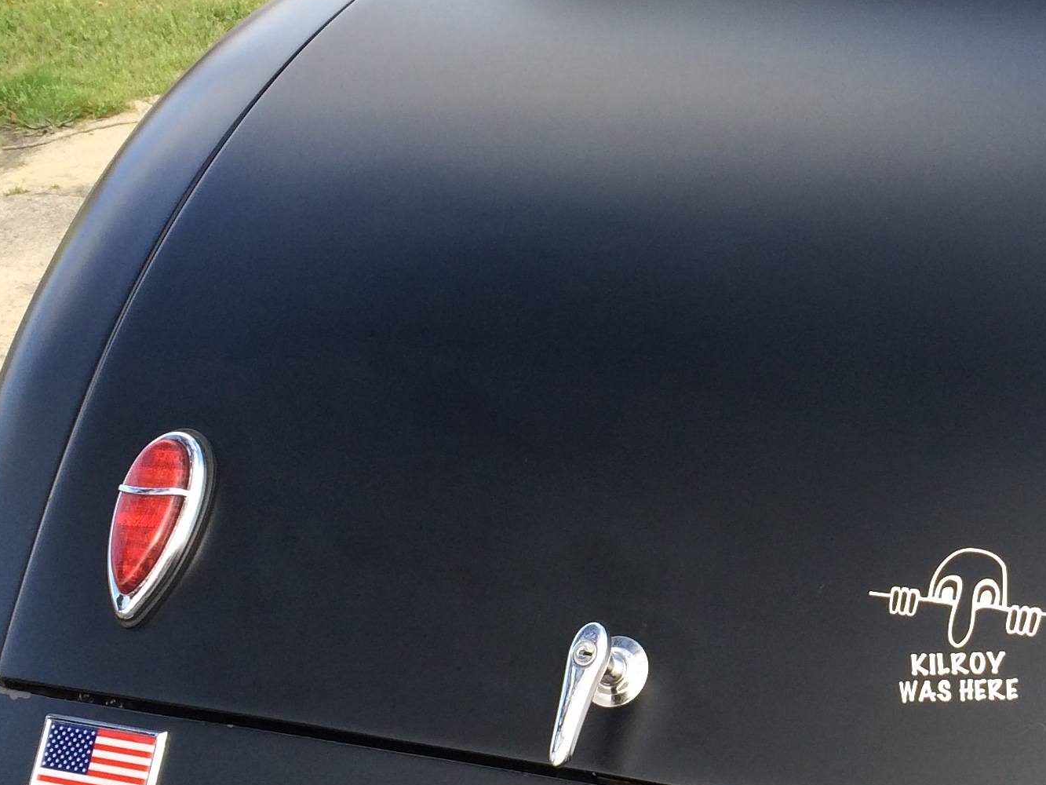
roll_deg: -0.1
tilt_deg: -22.8
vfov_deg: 20.7
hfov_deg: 26.6
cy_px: 414
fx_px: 2146
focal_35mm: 71
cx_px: 924
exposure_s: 1/477
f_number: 2.2
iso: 32
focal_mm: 4.15
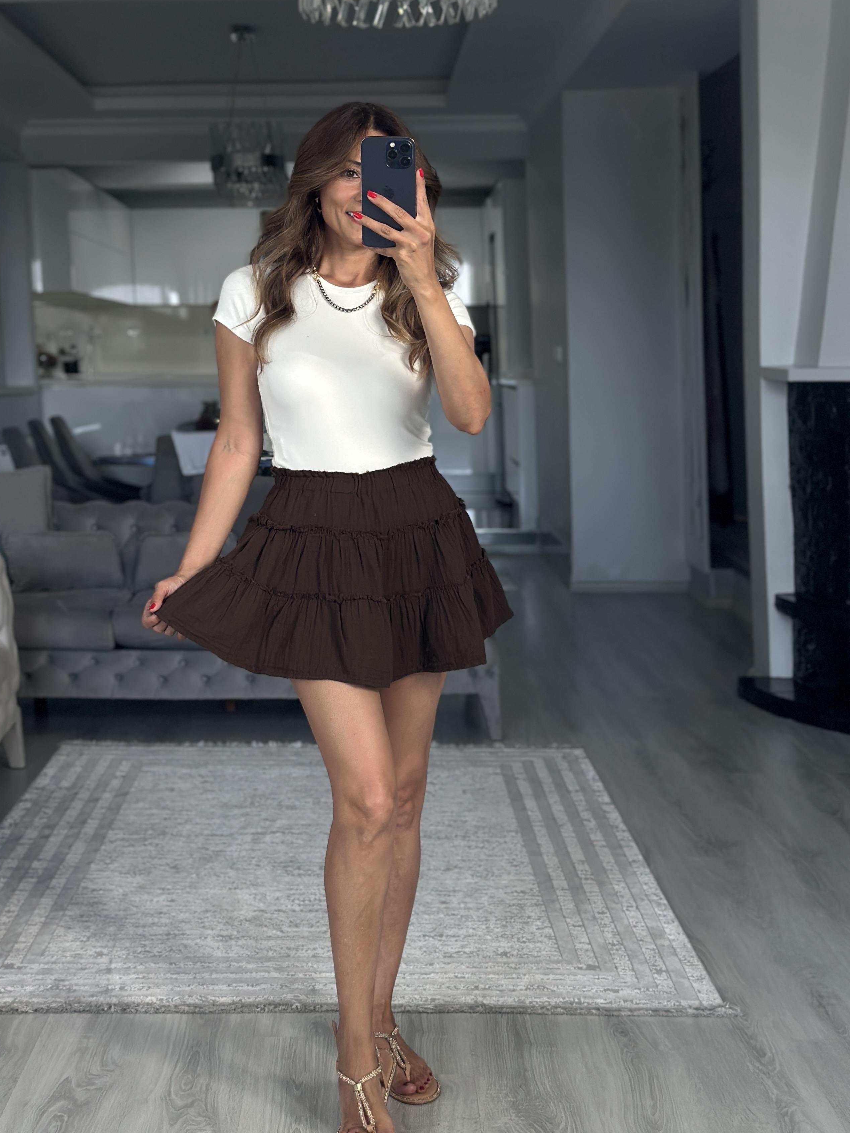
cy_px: 541
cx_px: 361
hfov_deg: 25.6
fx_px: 1866
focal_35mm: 57
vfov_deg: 33.8
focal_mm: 6.86
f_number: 1.78
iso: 125
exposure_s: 1/121
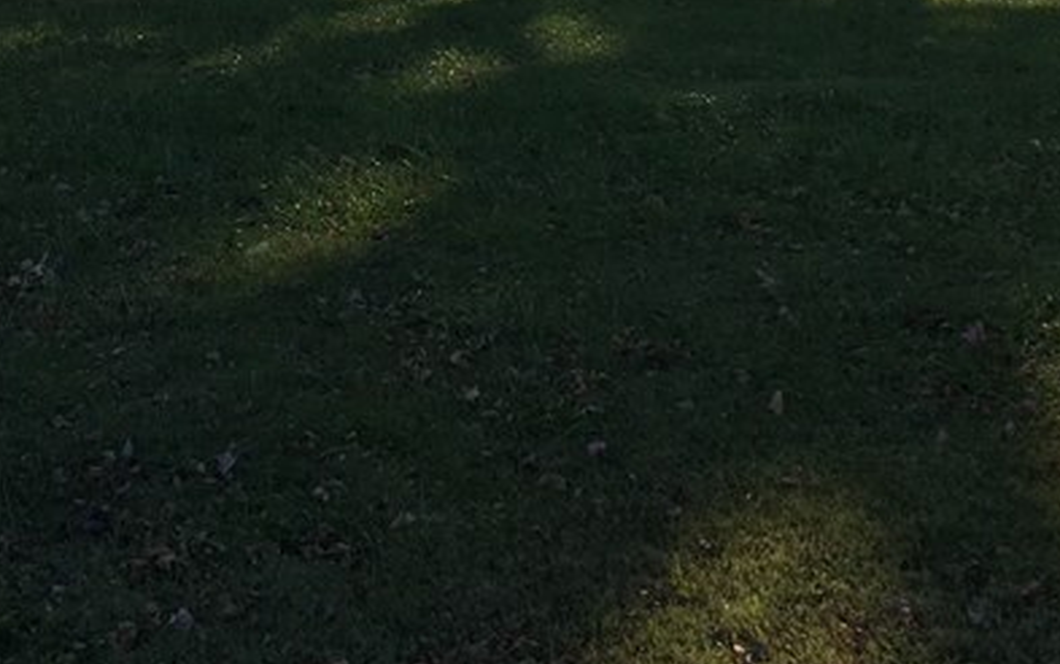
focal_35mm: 80
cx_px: 647
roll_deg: -3.9
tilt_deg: -1.7
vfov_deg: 15.4
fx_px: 2312
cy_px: -235
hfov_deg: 25.8
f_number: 2.2
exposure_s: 1/490
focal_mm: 4.15
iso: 25
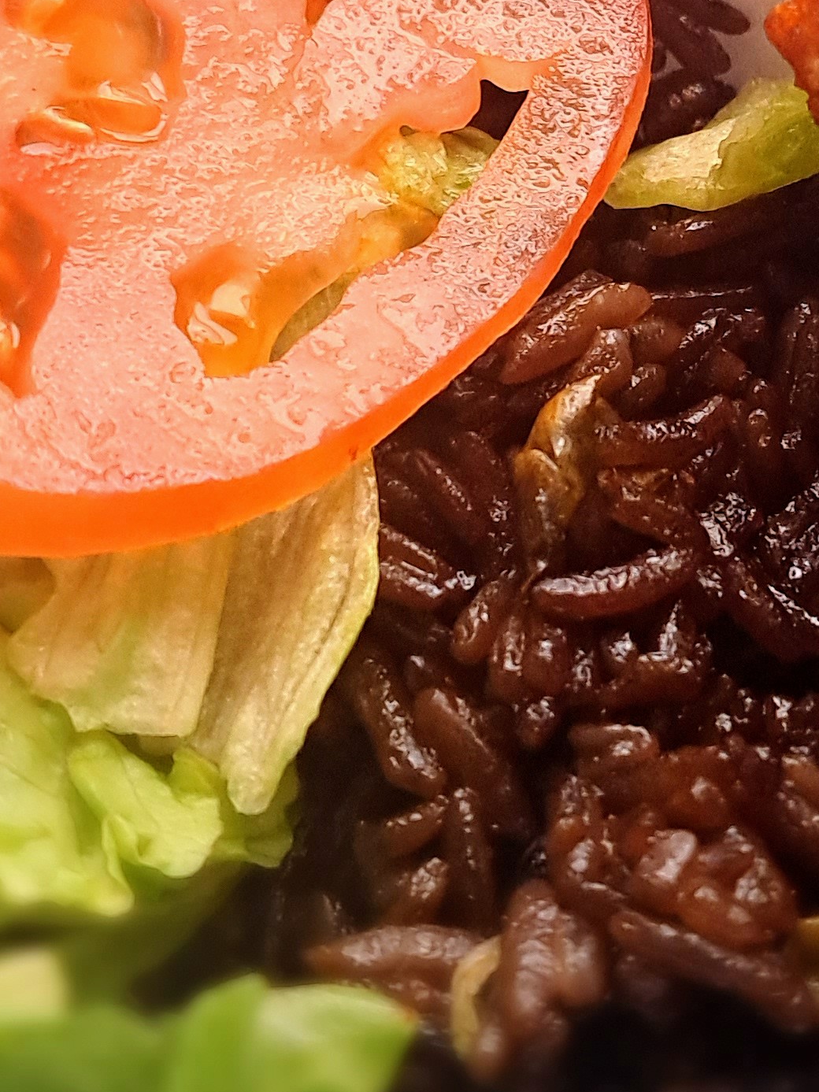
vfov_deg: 23.8
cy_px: 115
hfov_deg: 18.3
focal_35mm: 80
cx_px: 622
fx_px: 2524
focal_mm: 5.23
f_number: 1.8
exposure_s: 1/60
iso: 64
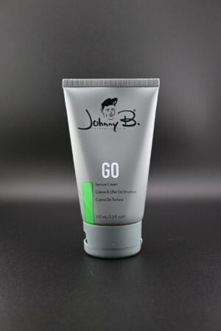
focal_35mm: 39
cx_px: 110
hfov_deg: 34.2
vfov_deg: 49.6
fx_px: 359
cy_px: 166
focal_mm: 26
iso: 640
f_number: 4.5
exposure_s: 1/125
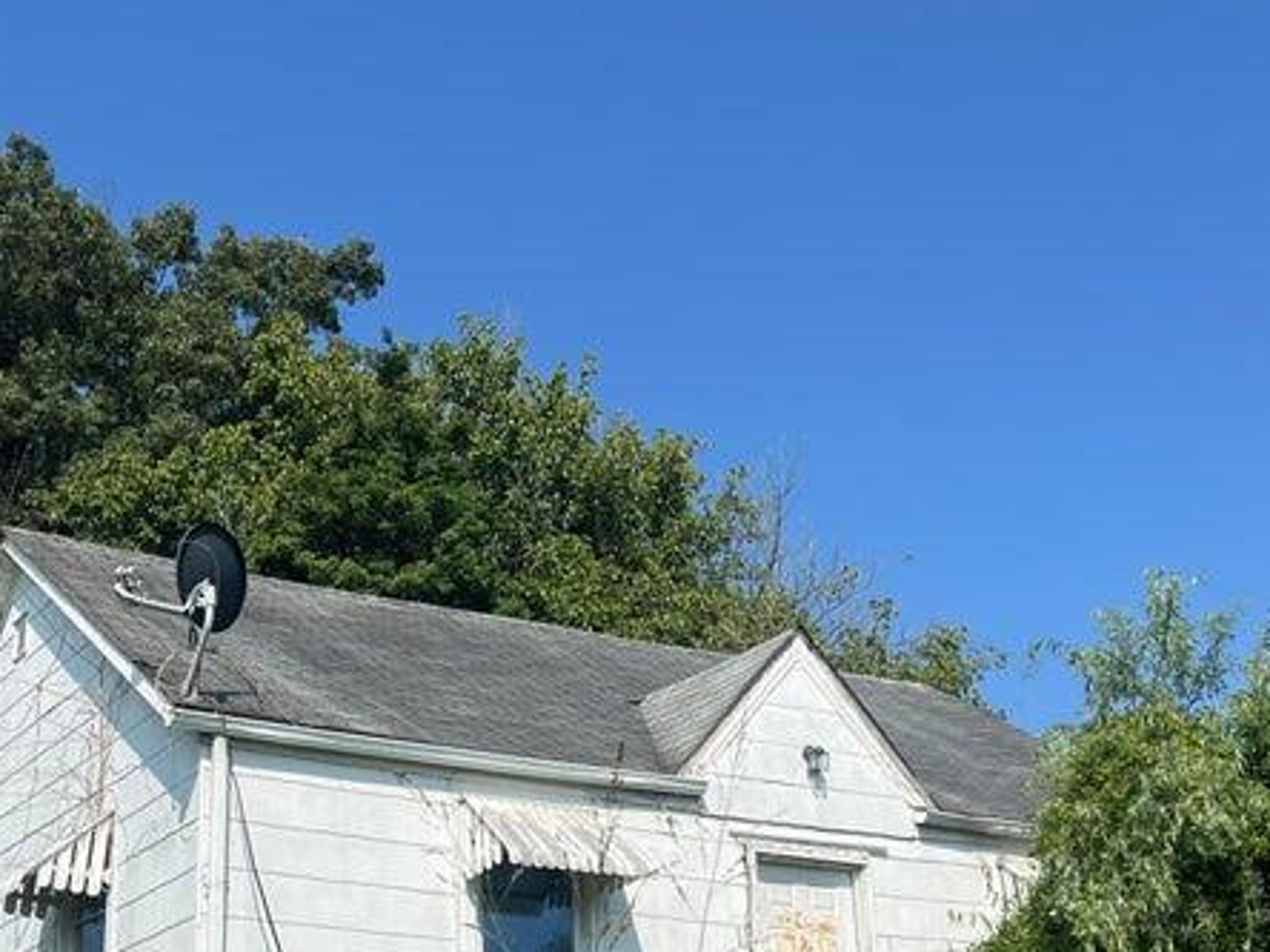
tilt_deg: +13.4
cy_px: 795
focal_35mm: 50
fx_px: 1834
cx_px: 428
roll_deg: +1.0
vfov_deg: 28.3
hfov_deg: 37.8
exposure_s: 1/6211
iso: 50
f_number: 1.5
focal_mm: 5.7
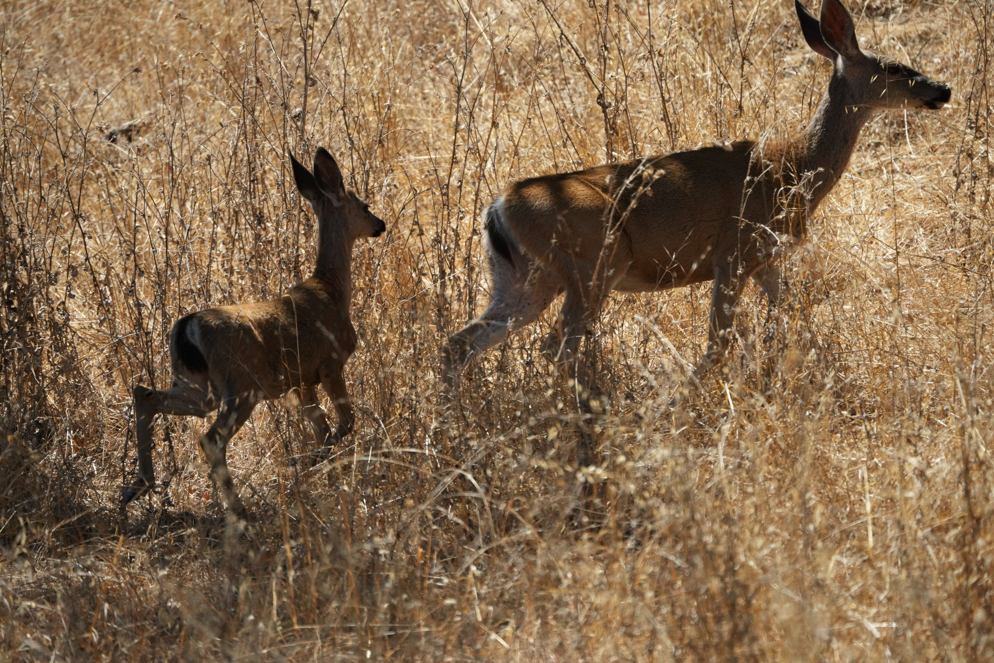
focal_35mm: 400
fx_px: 11044
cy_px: 332
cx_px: 497
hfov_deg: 5.2
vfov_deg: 3.4
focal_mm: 400
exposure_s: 1/2000
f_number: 6.3
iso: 1000
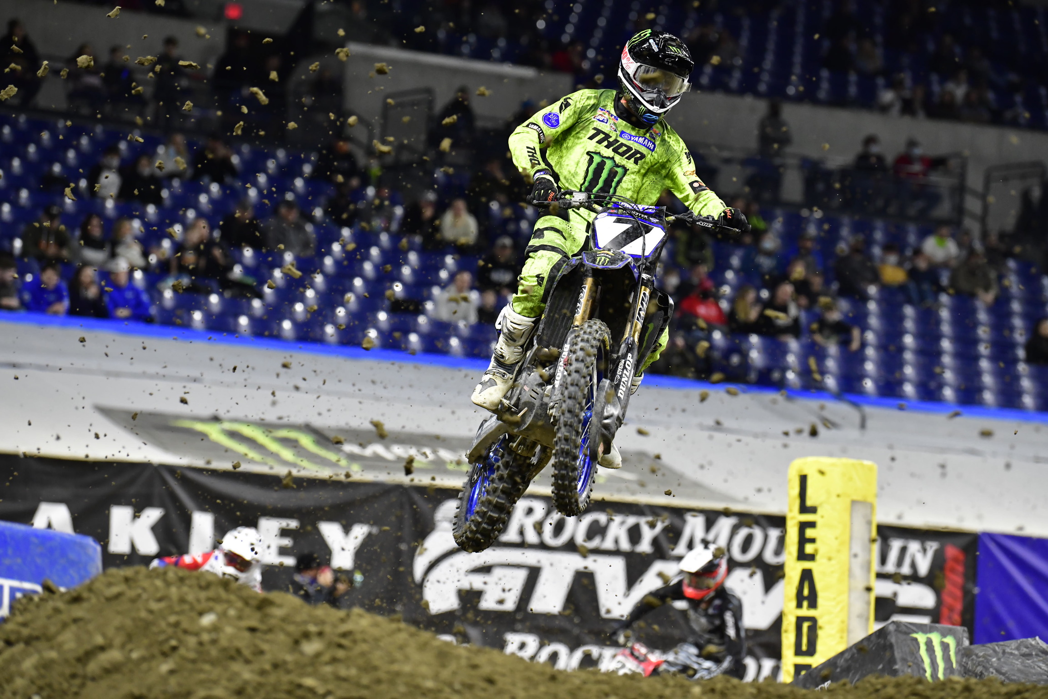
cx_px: 524
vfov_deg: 9.1
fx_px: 4367
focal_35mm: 150
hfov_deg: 13.7
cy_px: 350
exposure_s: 1/1600
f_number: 3.5
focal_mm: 150
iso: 4000
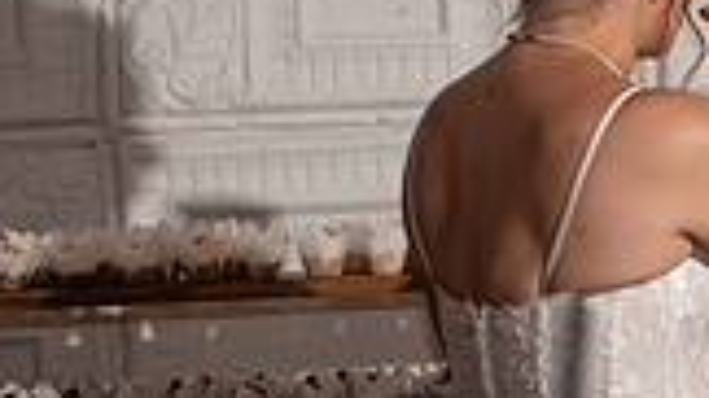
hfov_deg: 7.6
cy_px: 221
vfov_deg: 4.3
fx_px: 5281
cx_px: 980
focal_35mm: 281
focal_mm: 75
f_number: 2.8
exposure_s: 1/200
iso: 160
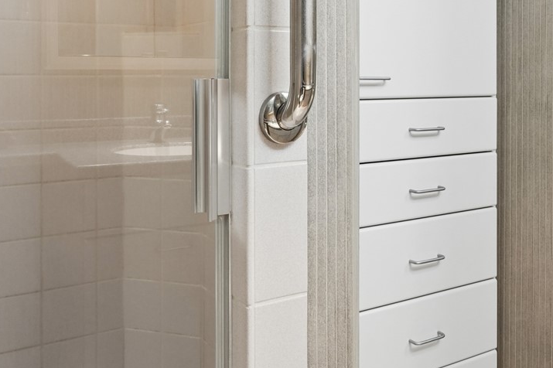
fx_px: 583
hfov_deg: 50.7
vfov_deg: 33.8
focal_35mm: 38
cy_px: 65
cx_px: 289
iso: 800
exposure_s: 1/30
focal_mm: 16
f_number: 8
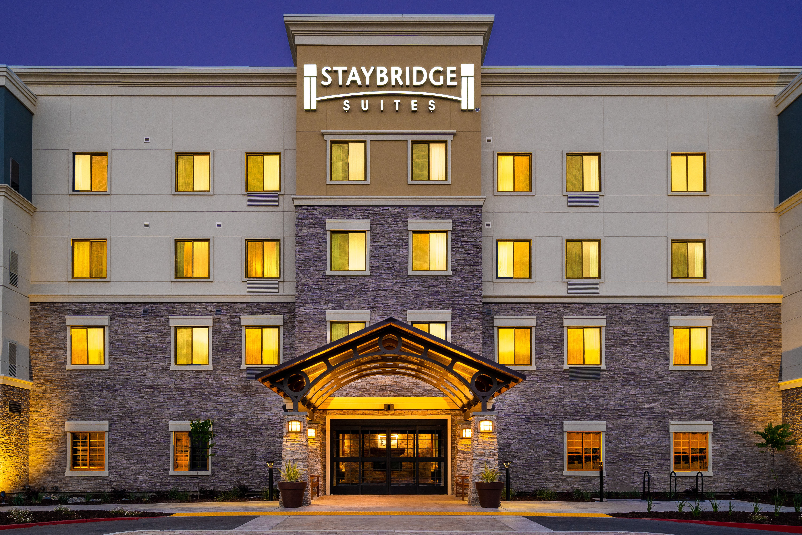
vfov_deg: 43.6
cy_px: 268
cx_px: 401
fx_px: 668
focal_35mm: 30
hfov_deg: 61.9
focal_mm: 30
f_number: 8
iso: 400
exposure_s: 1/8
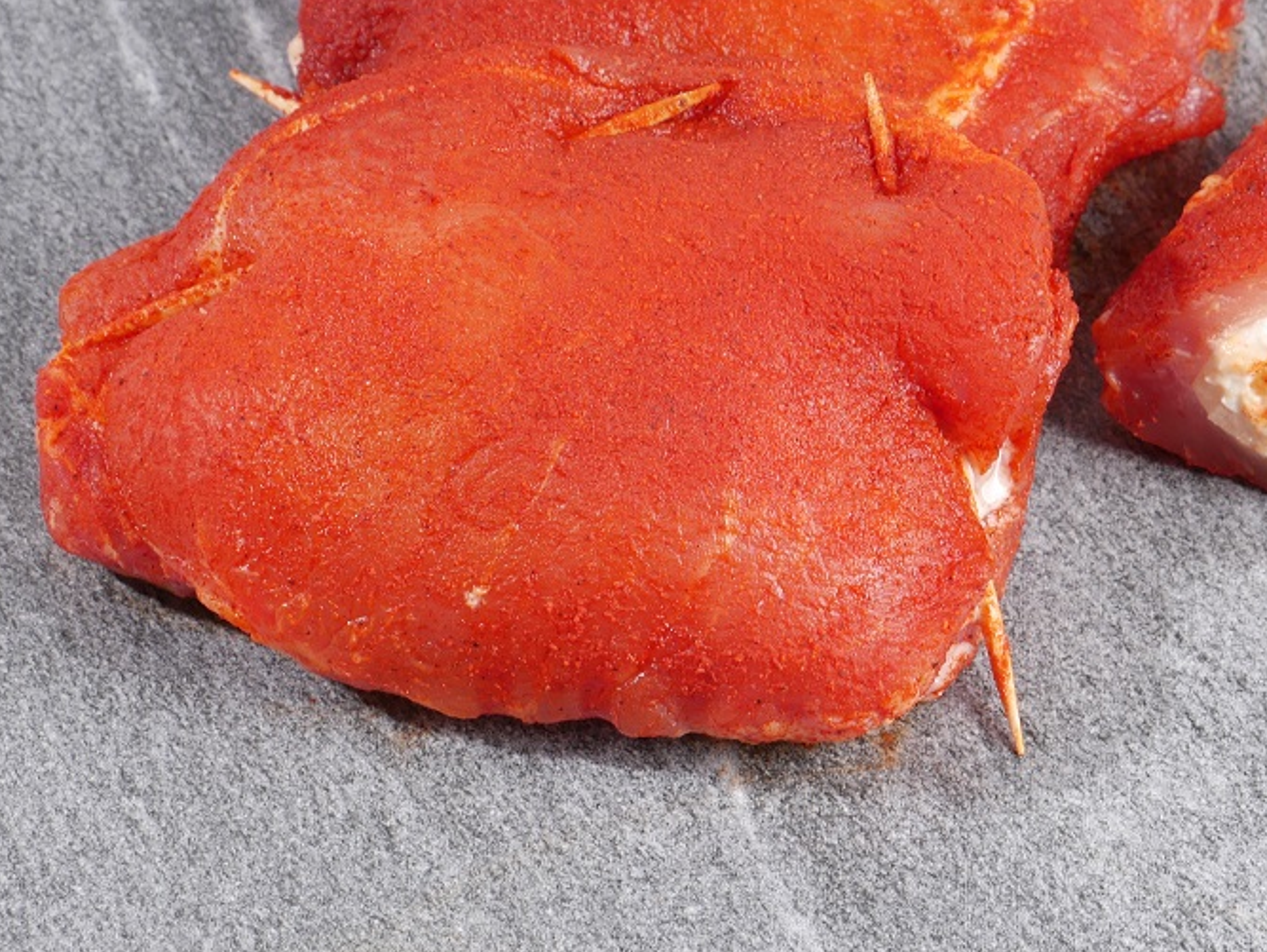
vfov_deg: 8.6
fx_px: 6299
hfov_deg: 11.4
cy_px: 264
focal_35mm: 172
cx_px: 1005
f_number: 8
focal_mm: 50
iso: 200
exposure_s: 1/160
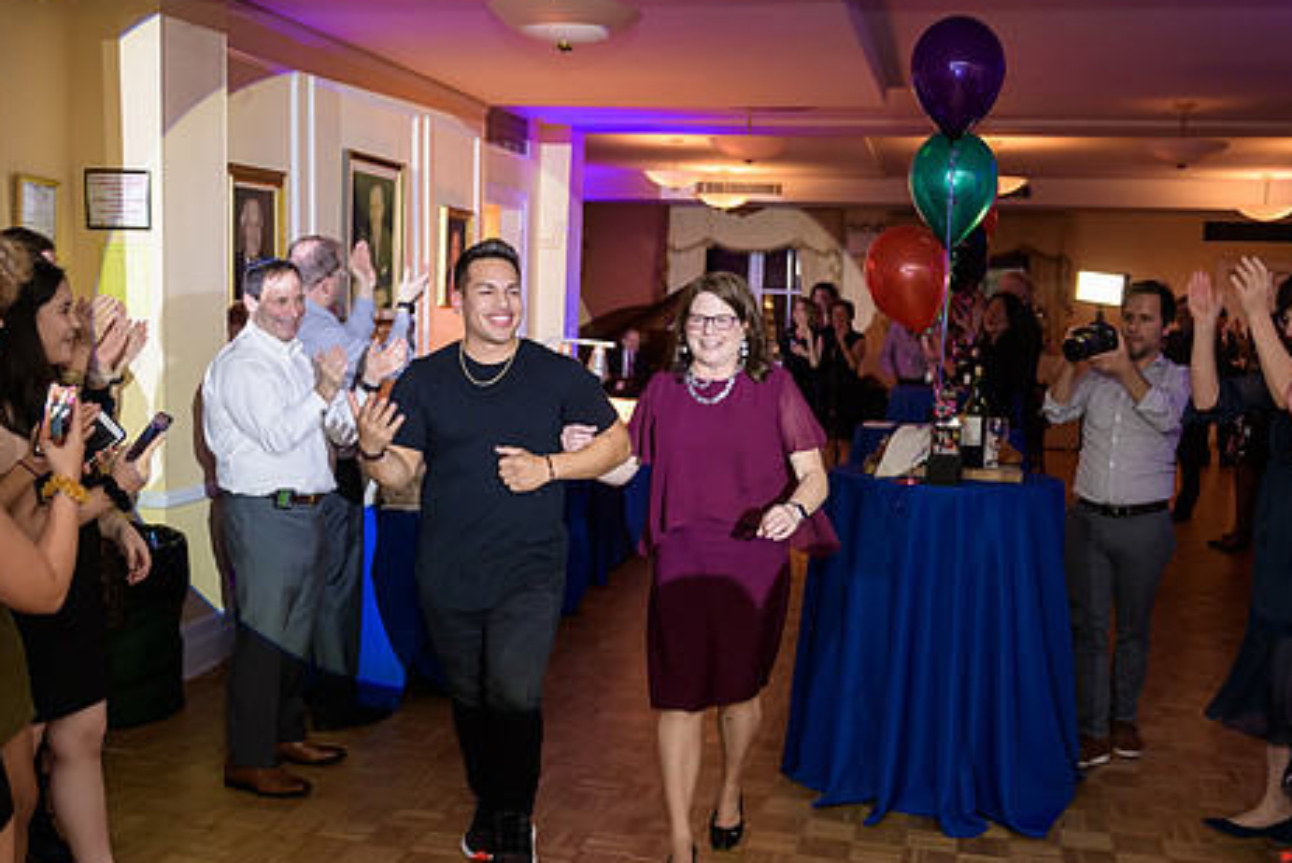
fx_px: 1400
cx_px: 667
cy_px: 455
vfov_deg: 34.2
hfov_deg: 49.5
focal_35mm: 39
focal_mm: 31
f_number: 3.2
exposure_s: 1/125
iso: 800
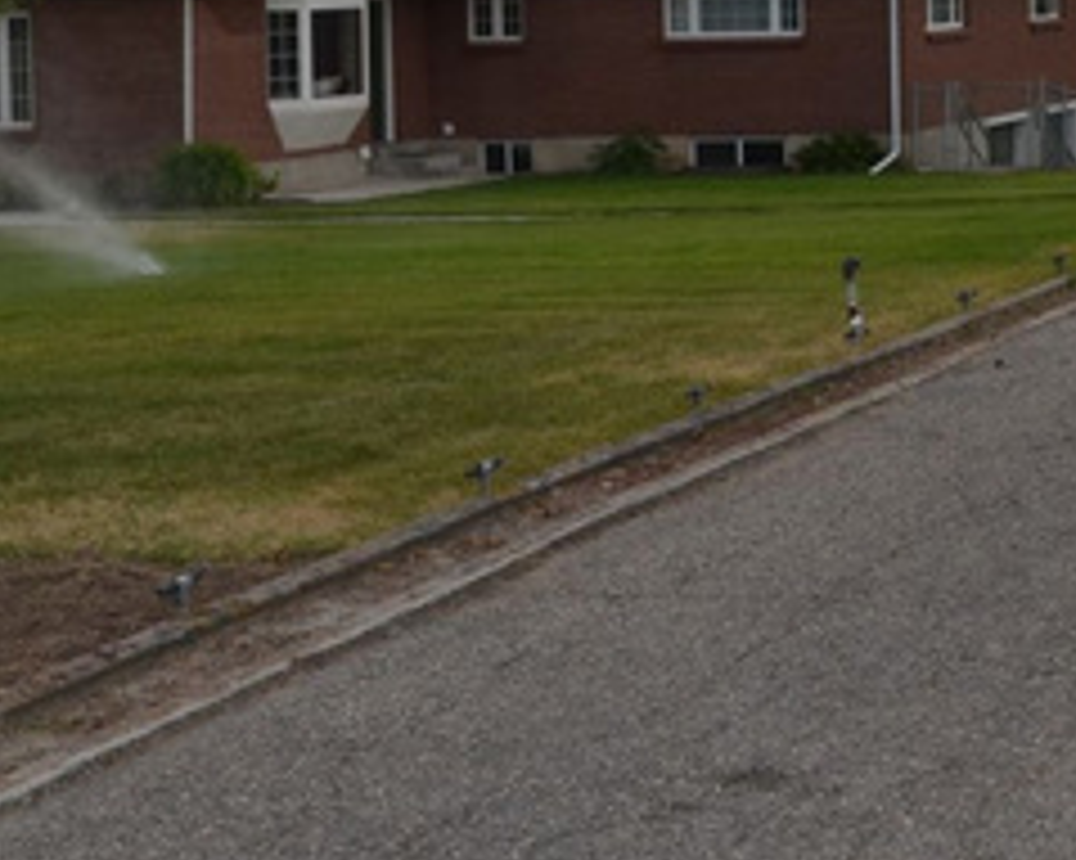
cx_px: 860
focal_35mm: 109
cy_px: 104
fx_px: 3478
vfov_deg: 14.0
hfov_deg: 17.4
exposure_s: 1/200
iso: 100
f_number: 7.1
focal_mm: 29
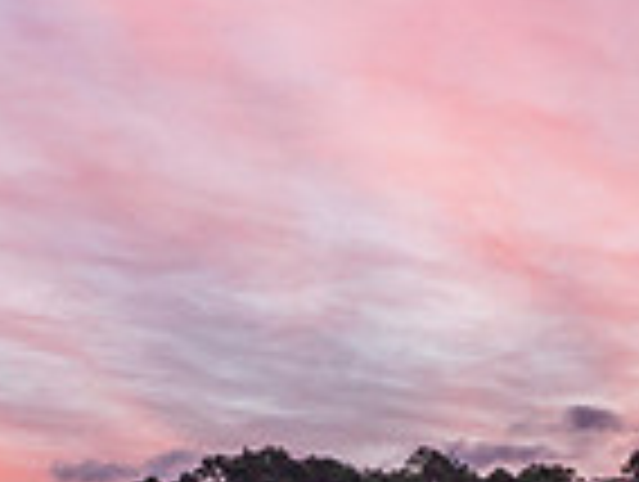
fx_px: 2718
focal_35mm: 147
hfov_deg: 12.5
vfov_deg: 10.1
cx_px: -432
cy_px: 394
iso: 200
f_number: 6.3
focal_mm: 18
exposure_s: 1/50
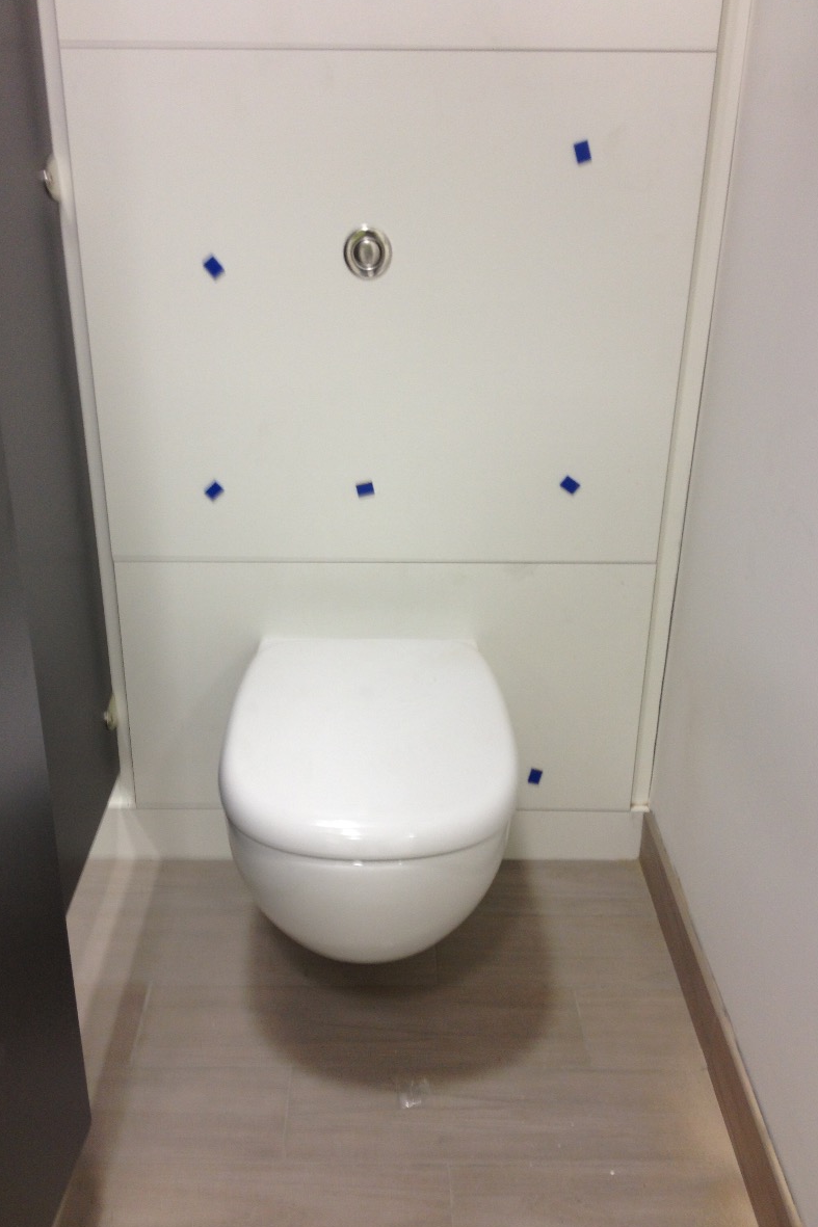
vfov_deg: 51.9
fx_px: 1261
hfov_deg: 35.9
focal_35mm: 37
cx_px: 378
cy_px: 610
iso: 64
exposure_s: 1/20
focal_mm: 4.28
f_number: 2.4
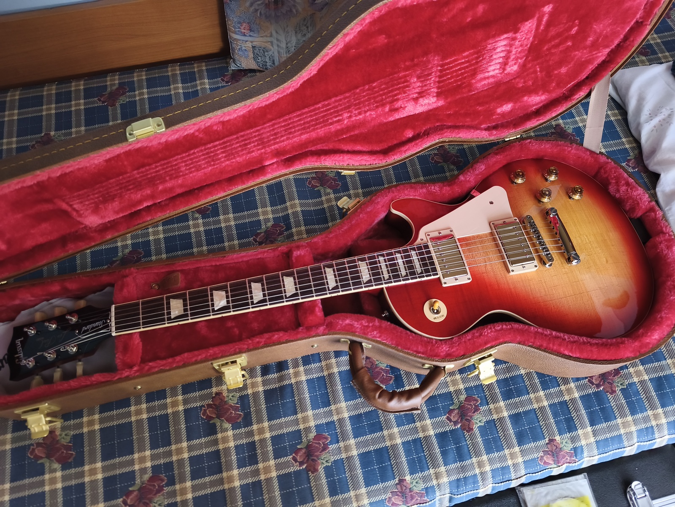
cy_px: 254
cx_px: 338
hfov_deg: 73.9
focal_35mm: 23
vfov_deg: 58.9
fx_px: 448
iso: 2000
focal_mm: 6.18
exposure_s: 1/25
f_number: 1.65
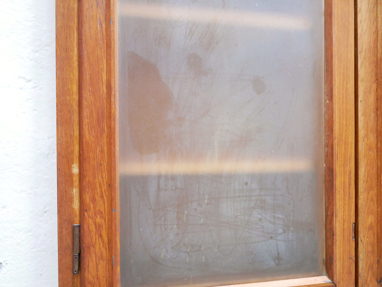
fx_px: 442
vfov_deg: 36.0
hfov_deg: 46.8
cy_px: 144
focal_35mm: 40
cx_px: 191
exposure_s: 1/25
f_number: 1.7
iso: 3200
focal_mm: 20
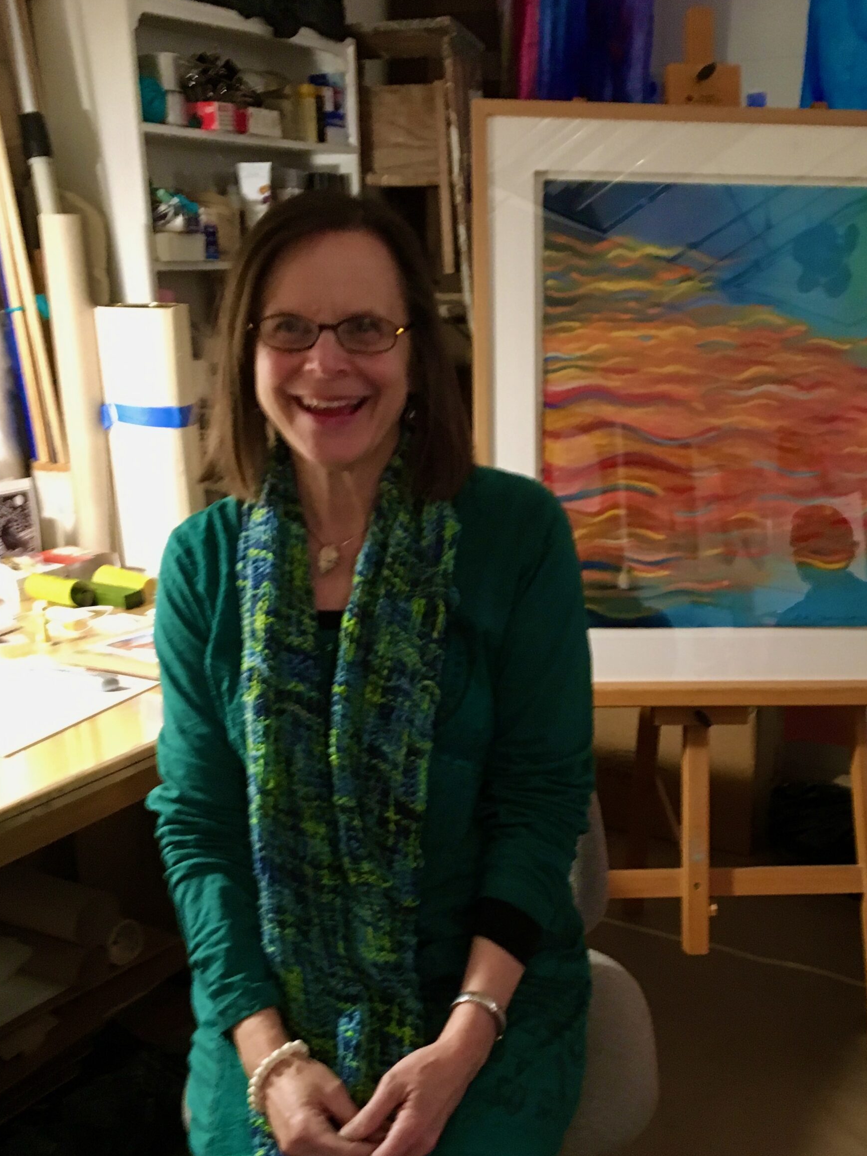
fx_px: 1068
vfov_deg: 56.8
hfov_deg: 44.1
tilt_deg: -18.7
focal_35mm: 32
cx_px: 471
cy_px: 593
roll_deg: -0.5
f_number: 2.2
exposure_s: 1/15
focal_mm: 4.15
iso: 400
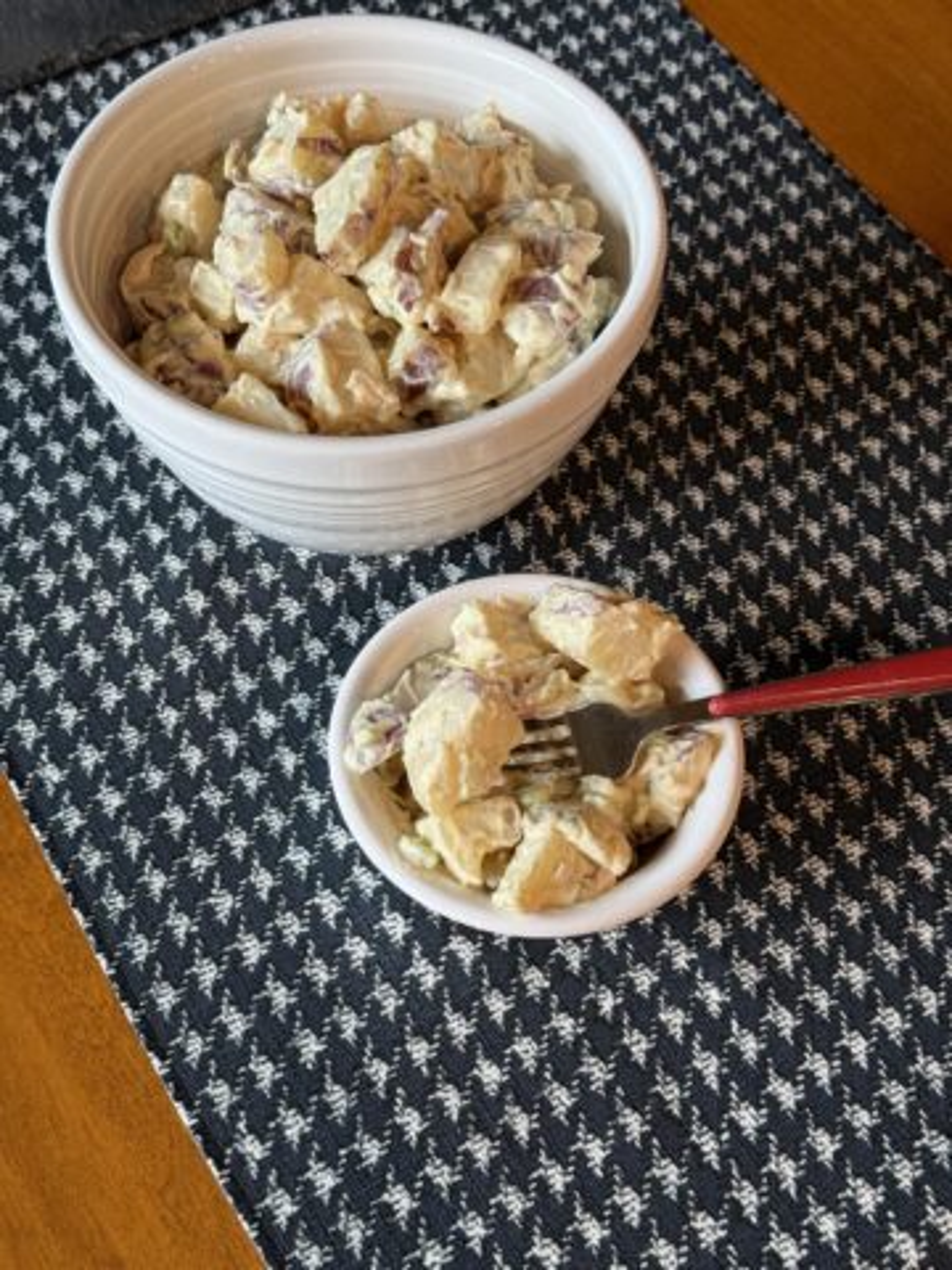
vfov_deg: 39.7
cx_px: 476
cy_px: 635
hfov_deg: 30.3
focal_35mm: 48
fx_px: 1760
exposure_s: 1/60
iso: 100
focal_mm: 6.76
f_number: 1.78
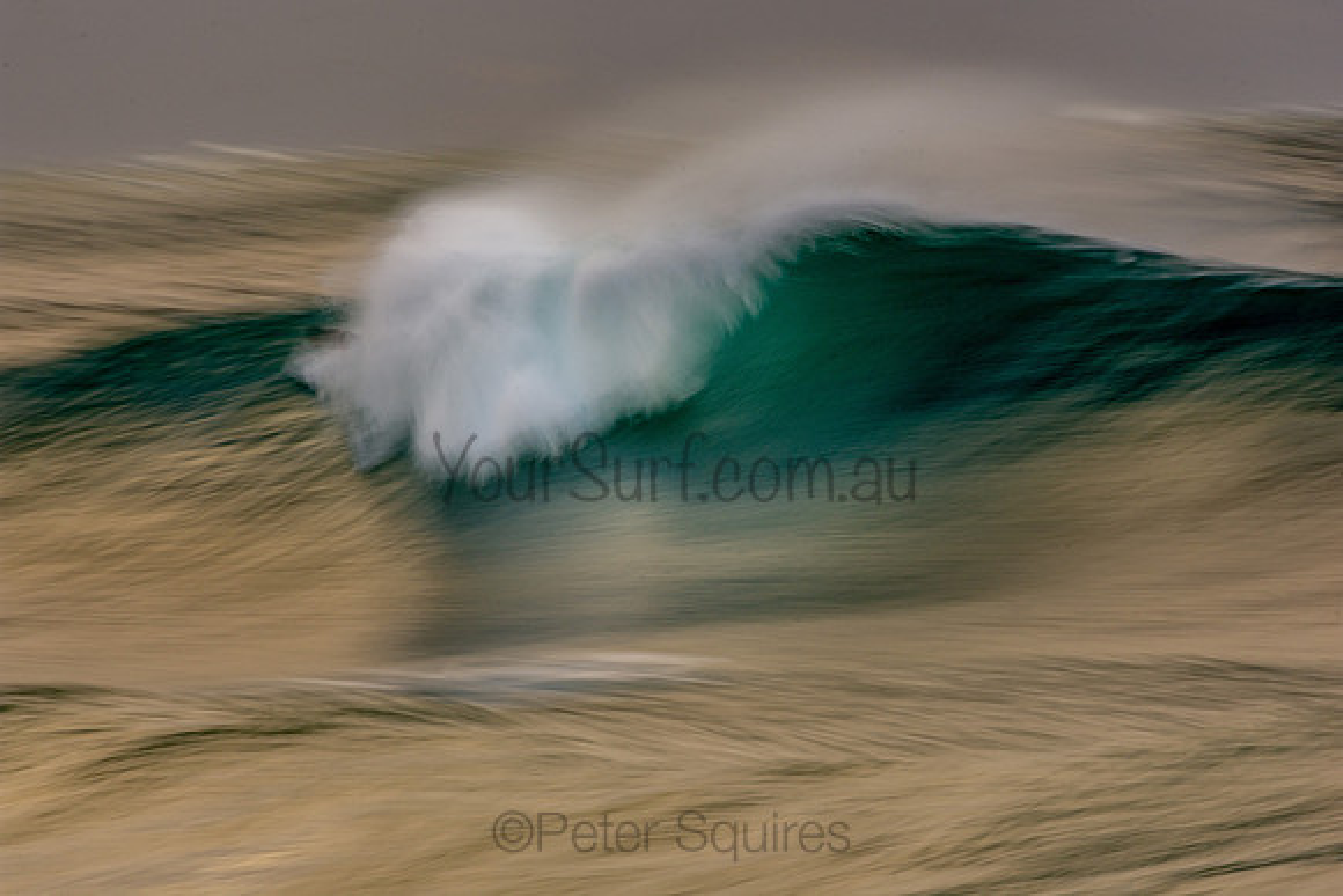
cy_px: 448
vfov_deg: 1.8
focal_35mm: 750
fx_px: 27984
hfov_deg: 2.7
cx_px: 672
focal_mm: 500
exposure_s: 1/10
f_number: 29
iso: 100
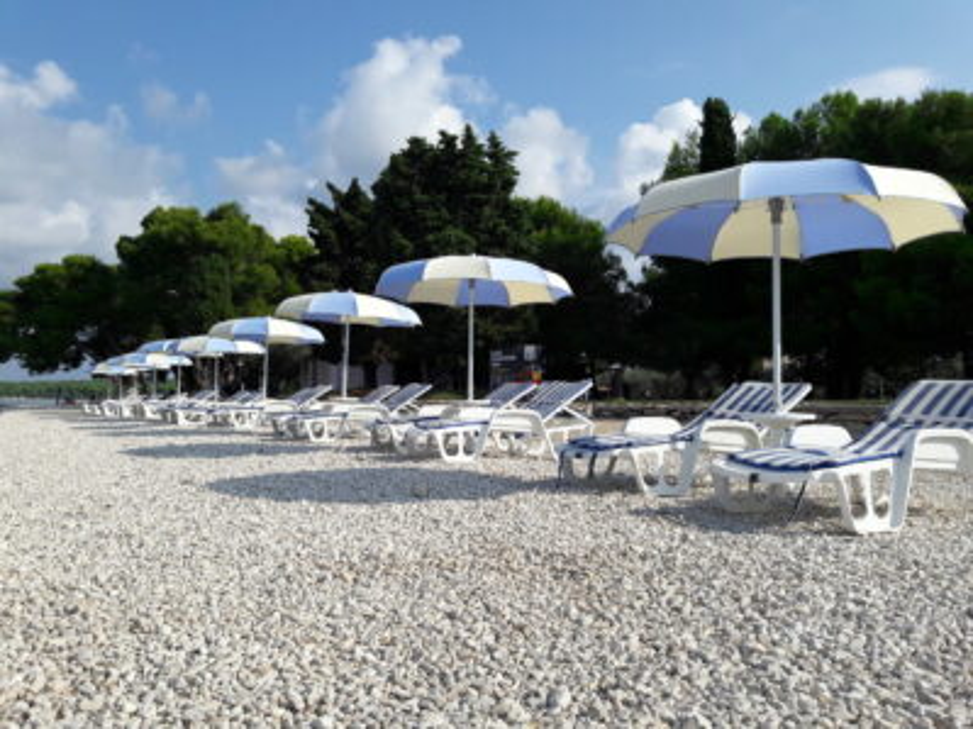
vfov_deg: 49.7
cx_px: 486
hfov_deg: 63.5
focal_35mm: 28
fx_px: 787
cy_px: 364
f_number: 1.9
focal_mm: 3.7
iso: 40
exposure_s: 1/2041
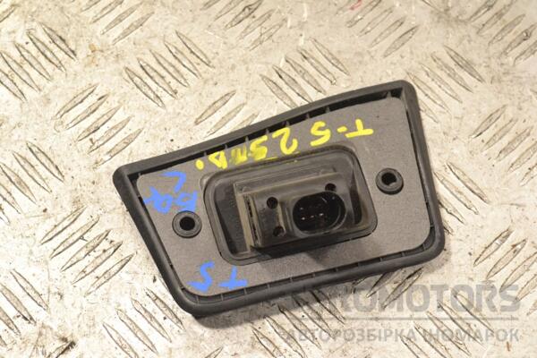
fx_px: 1231
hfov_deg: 24.6
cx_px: 268
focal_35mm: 82
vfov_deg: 16.6
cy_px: 179
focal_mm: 55
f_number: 8
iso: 3200
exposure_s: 1/250
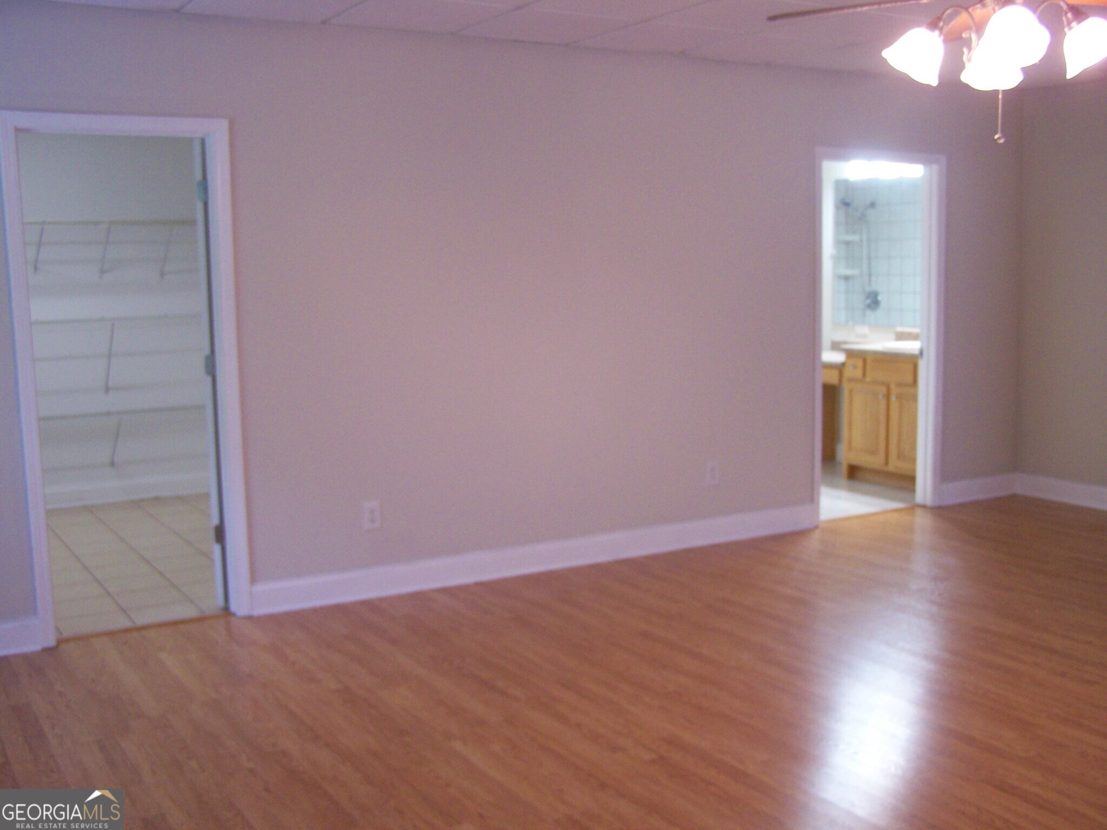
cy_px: 415
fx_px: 1215
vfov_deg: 37.7
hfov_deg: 49.0
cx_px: 554
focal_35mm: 38
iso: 160
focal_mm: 6.3
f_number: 2.8
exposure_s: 1/15
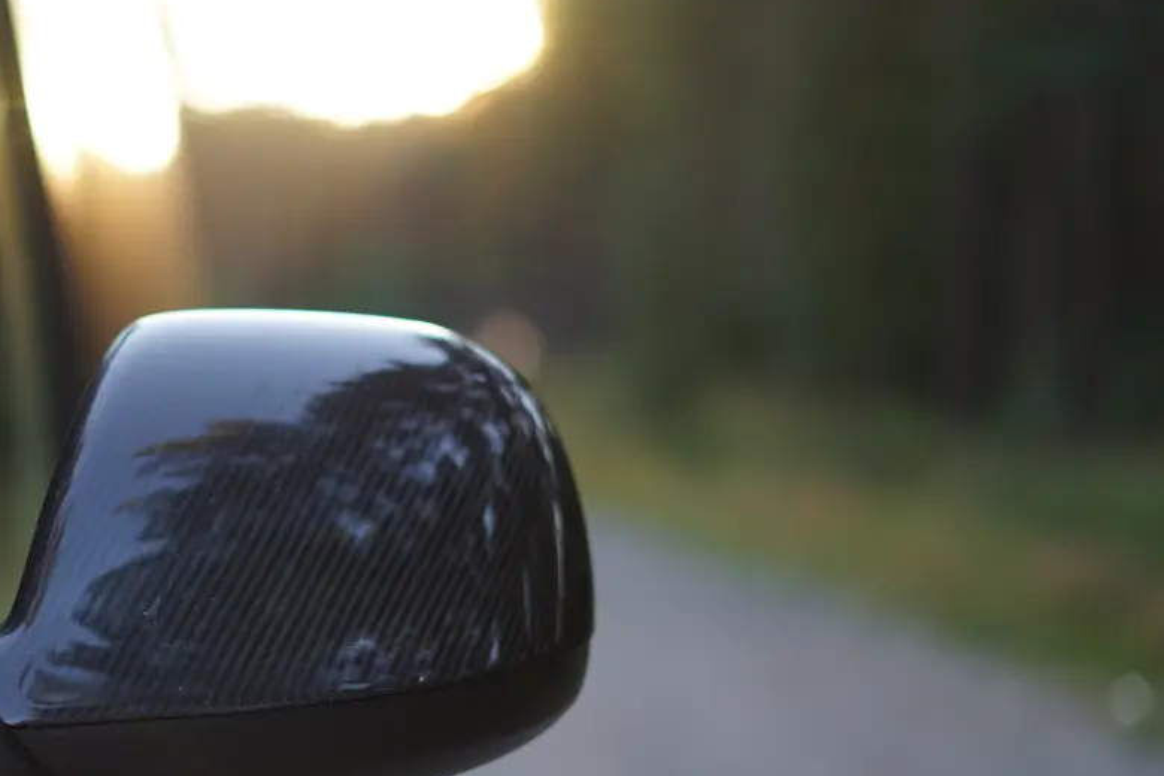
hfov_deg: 24.4
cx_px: 239
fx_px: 2651
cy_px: 510
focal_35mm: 82
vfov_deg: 16.6
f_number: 1.8
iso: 100
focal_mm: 50
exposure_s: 1/200
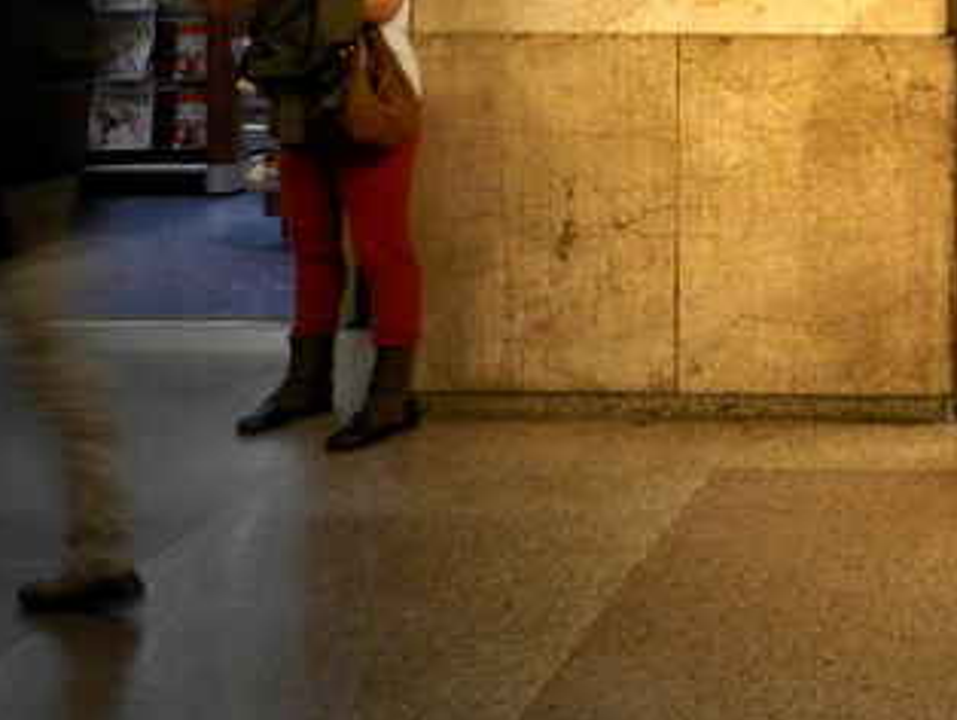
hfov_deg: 29.4
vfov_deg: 23.7
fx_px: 1605
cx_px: 1097
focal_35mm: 58
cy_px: -73
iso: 400
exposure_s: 1/10
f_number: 3.4
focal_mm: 4
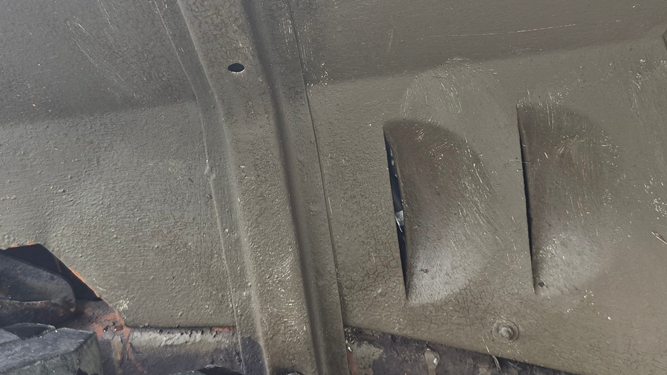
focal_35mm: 45
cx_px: 317
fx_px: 796
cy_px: 120
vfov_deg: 26.3
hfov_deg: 45.5
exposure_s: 1/100
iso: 32
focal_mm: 5.4
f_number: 1.8
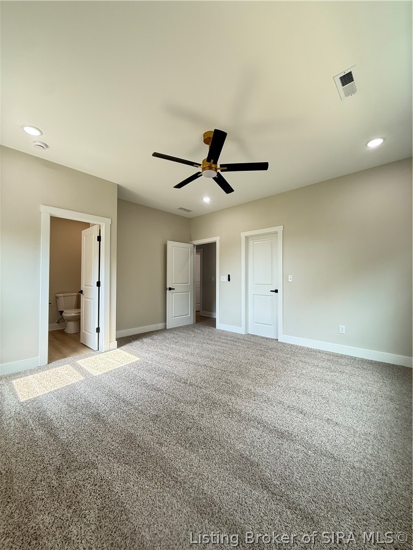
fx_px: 223
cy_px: 275
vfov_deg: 102.1
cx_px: 206
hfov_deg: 85.7
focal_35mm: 14
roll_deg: +0.0
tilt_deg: +1.6
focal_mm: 2.22
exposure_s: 1/120
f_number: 2.2
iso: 125
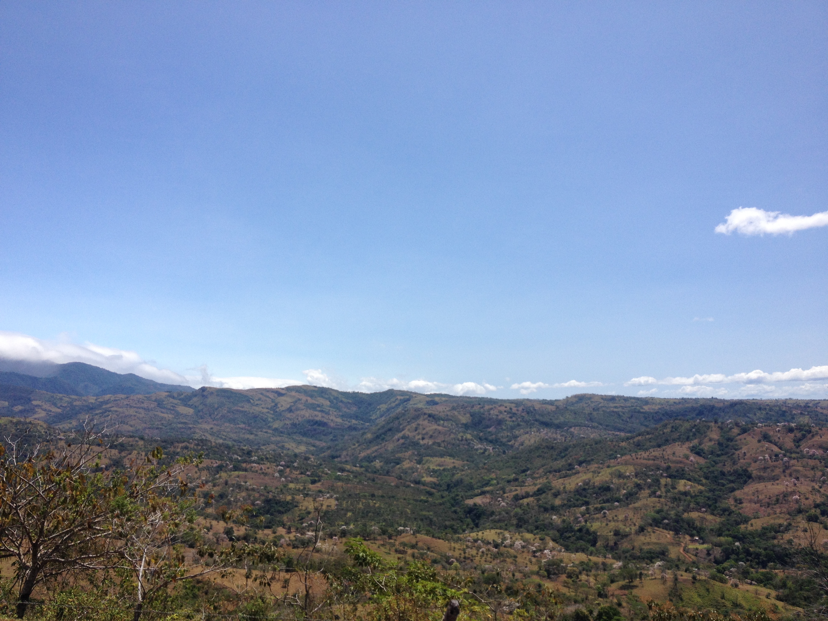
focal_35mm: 35
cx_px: 414
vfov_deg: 40.7
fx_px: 837
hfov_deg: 52.6
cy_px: 310
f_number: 2.4
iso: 50
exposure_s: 1/2907
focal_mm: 4.28
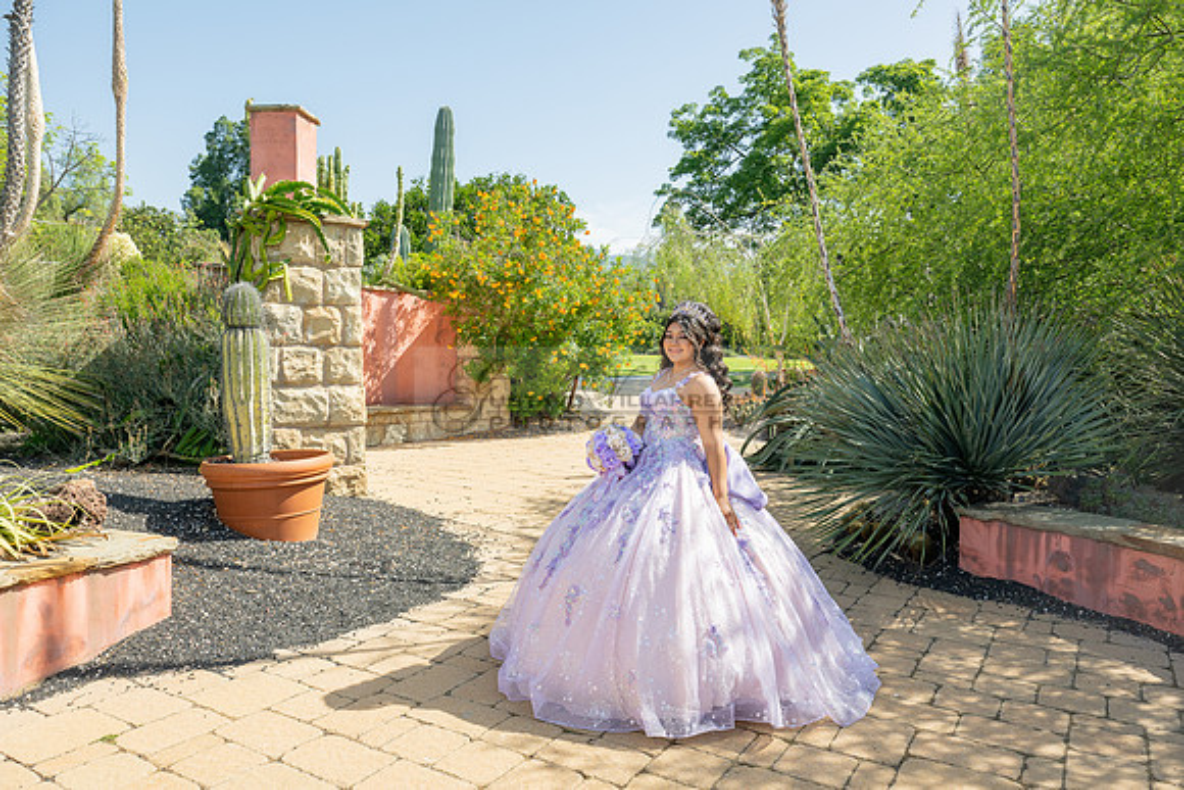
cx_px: 592
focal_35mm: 26
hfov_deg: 69.4
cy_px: 395
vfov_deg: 49.6
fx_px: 855
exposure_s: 1/200
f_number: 10
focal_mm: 26
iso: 200
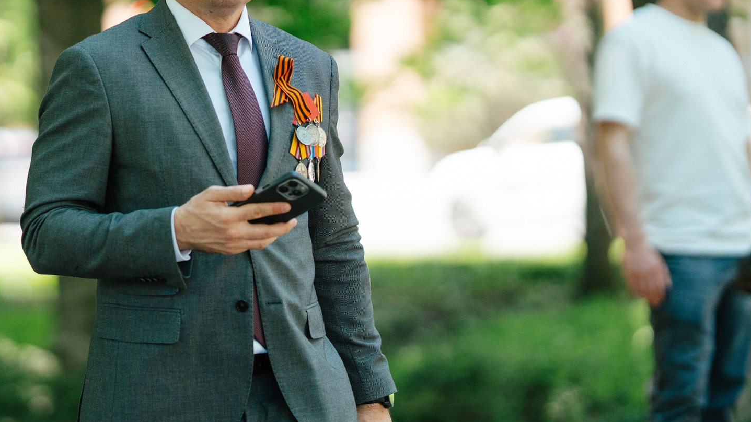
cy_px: 72
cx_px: 123
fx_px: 3903
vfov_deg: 6.2
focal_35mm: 196
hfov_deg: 10.9
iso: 800
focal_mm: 105
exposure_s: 1/4000
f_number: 1.4
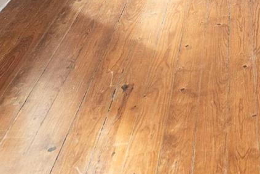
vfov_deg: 12.5
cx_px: 462
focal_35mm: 92
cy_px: -207
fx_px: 664
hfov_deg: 17.9
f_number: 5
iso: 800
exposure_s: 1/100
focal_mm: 19
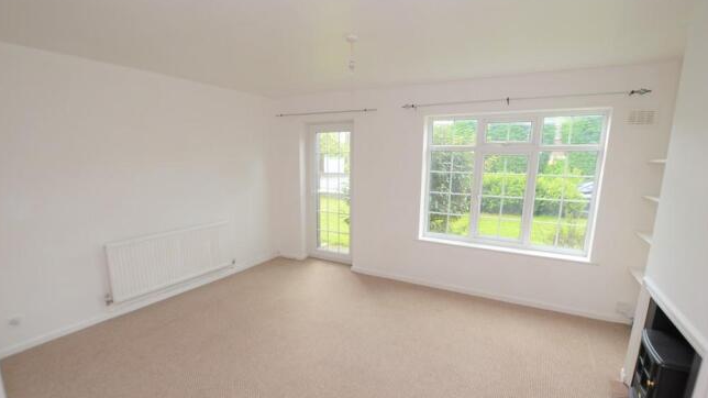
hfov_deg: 99.4
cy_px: 224
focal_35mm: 16
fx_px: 300
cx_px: 351
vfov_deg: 66.8
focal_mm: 10
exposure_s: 1/30
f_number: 3.5
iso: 100
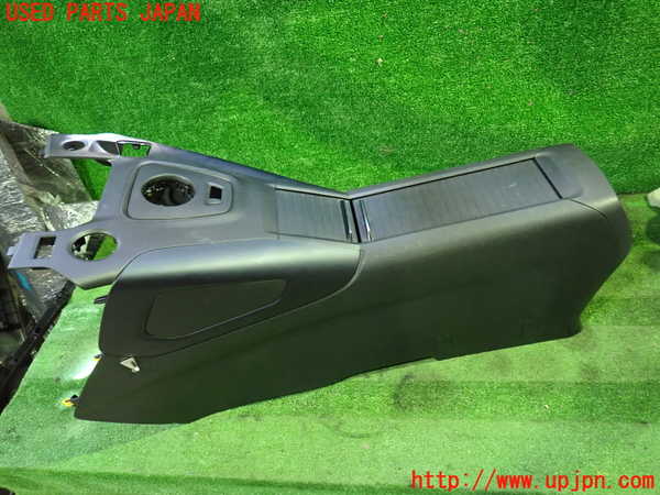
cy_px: 248
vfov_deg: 54.9
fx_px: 477
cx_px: 330
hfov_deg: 69.4
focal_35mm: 25
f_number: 2
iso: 800
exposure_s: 1/30
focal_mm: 4.5
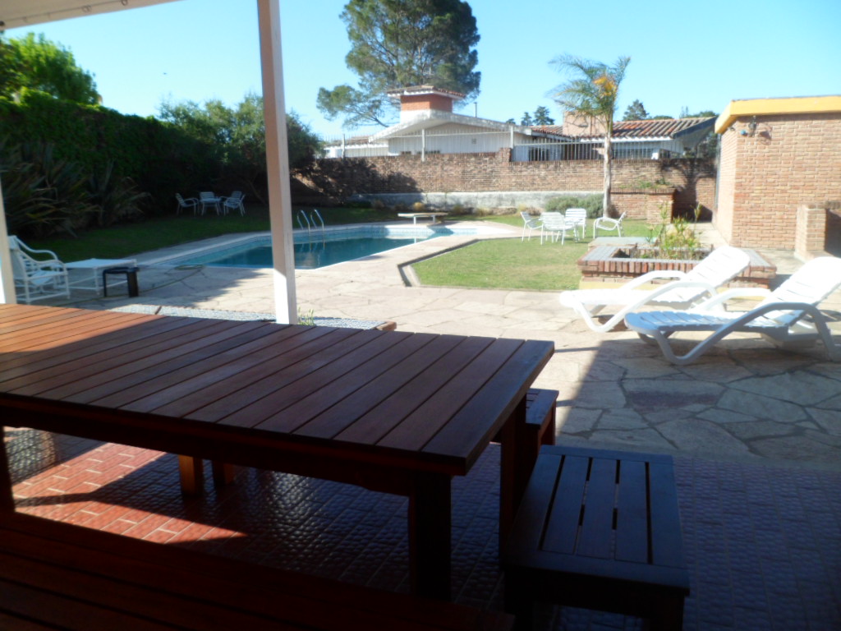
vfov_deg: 53.1
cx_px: 420
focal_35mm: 26
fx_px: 632
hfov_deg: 67.3
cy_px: 316
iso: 80
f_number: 3.3
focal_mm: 4.9
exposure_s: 1/500
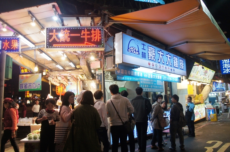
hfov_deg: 67.5
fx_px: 172
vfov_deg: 47.8
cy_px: 76
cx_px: 115
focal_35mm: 27
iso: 800
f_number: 4
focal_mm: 18
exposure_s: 1/160
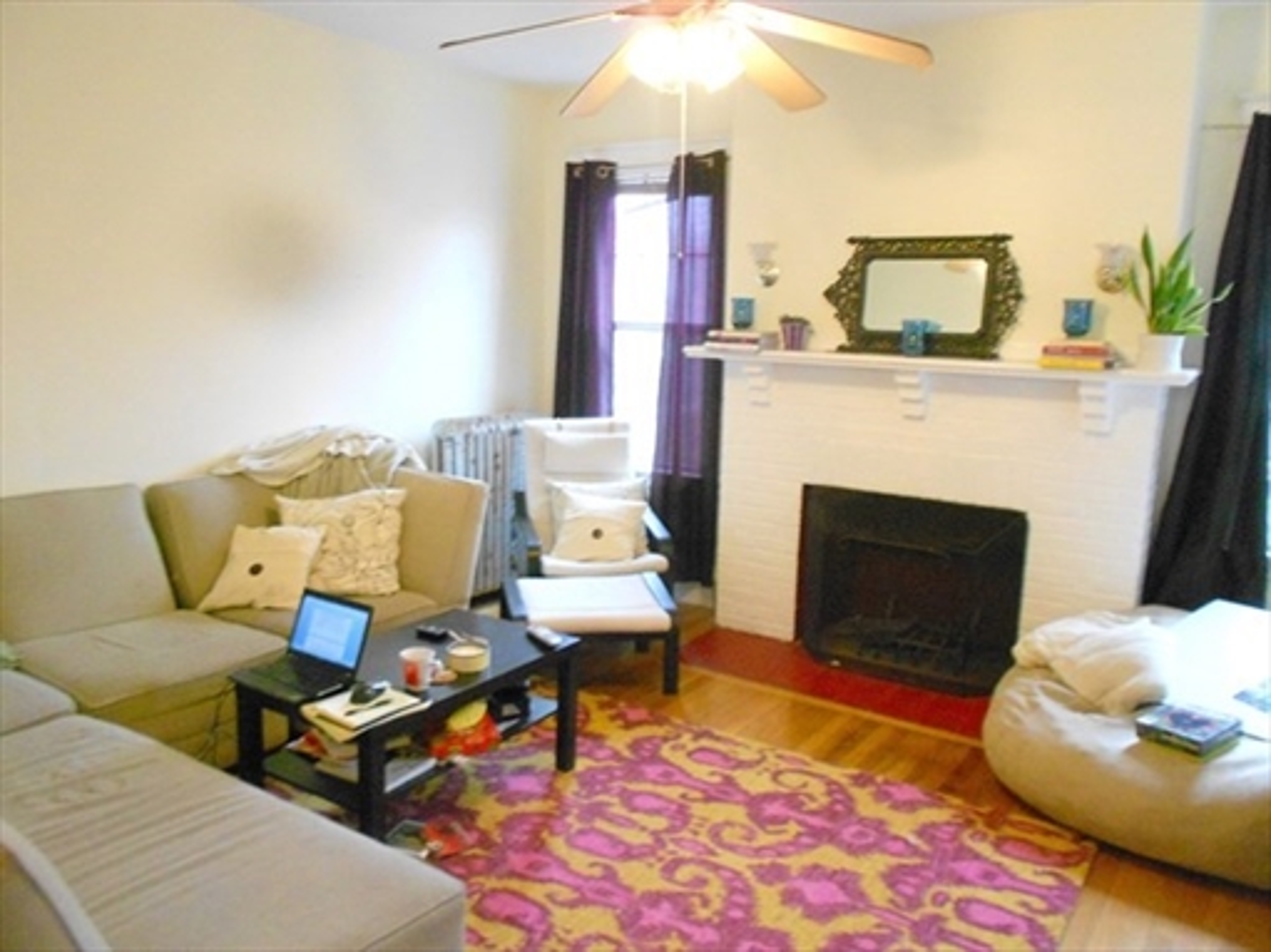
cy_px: 476
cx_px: 636
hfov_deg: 67.3
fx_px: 954
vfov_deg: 53.0
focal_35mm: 26
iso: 400
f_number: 3.2
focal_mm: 4.6
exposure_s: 1/15
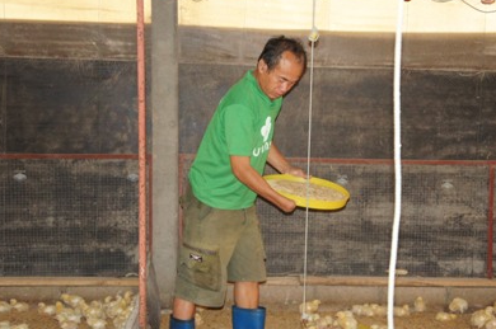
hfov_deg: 29.2
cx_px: 281
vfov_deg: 19.7
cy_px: 173
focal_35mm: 69
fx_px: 949
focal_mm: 40
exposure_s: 1/80
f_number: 4.5
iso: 1600
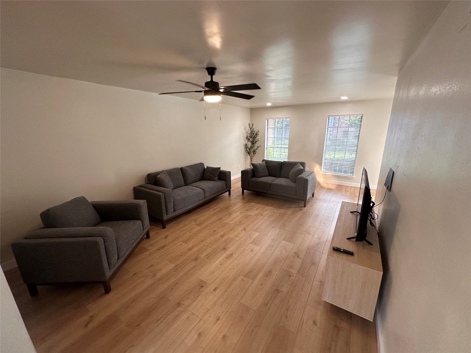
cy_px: 176
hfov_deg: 102.1
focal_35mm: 14
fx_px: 190
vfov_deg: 85.7
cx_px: 236
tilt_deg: -14.2
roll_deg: +0.3
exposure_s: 1/120
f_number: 2.2
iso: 320
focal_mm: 2.22
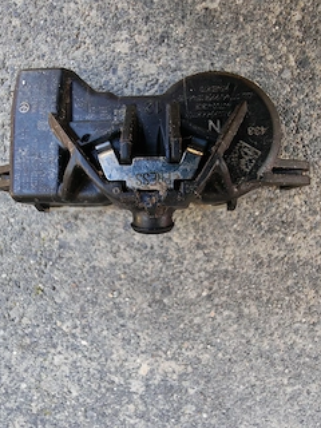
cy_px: 209
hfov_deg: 65.9
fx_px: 247
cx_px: 147
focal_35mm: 20
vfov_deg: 81.7
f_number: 2.2
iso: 100
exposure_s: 1/50
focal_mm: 1.96
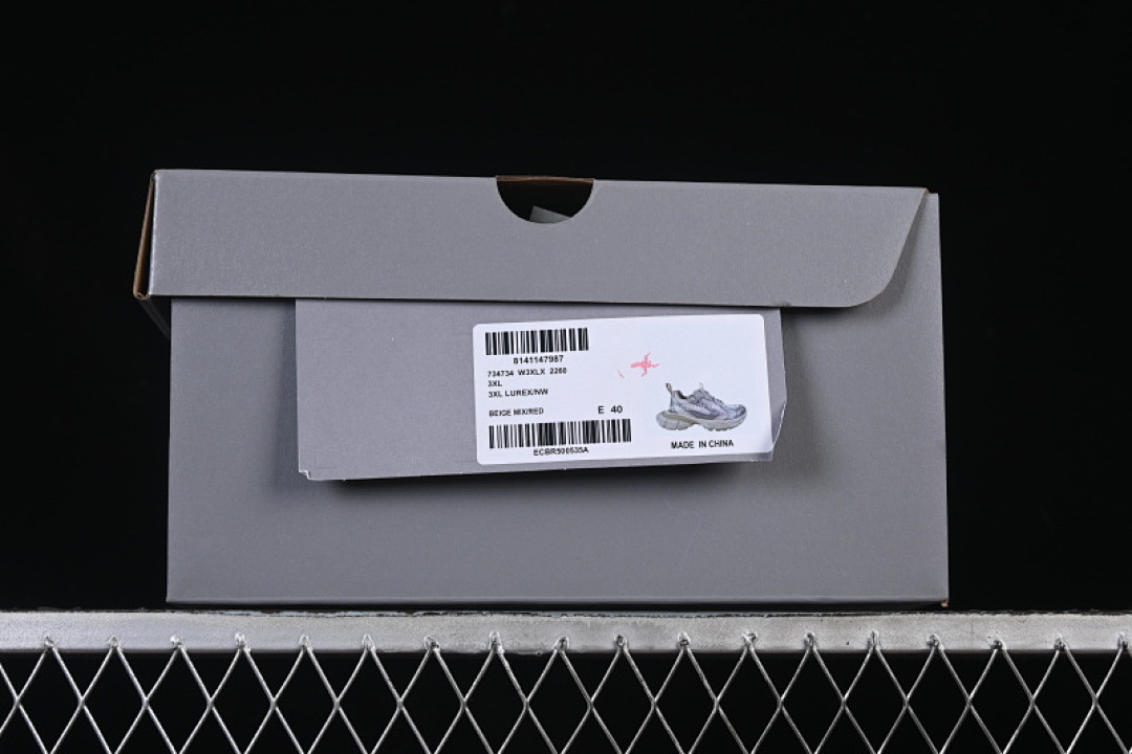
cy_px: 377
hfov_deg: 27.0
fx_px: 2358
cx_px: 566
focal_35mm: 75
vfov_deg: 18.2
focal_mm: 50
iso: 160
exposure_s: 1/80
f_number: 8
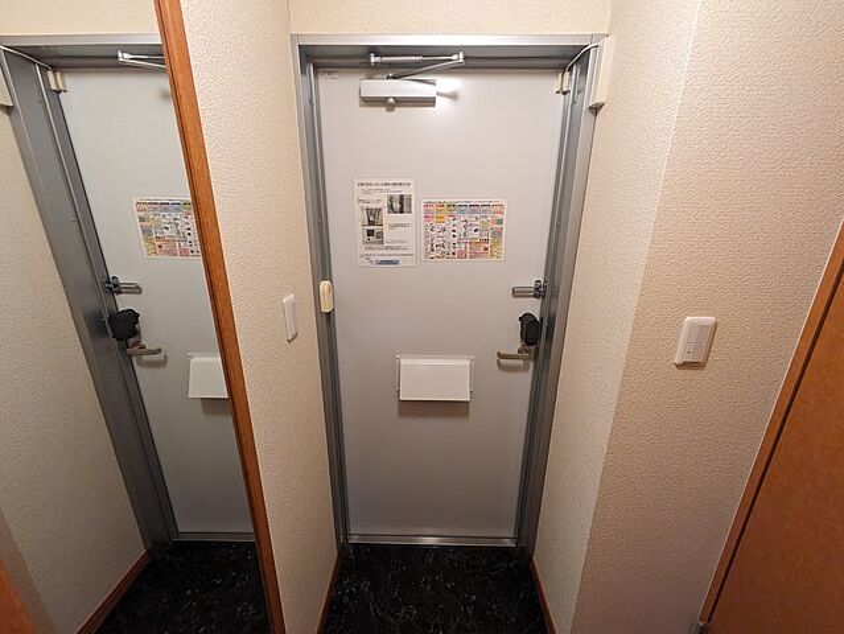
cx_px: 422
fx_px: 342
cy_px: 317
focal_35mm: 14
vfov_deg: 85.7
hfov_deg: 102.0
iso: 349
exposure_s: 1/24
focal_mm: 1.83
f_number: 2.2
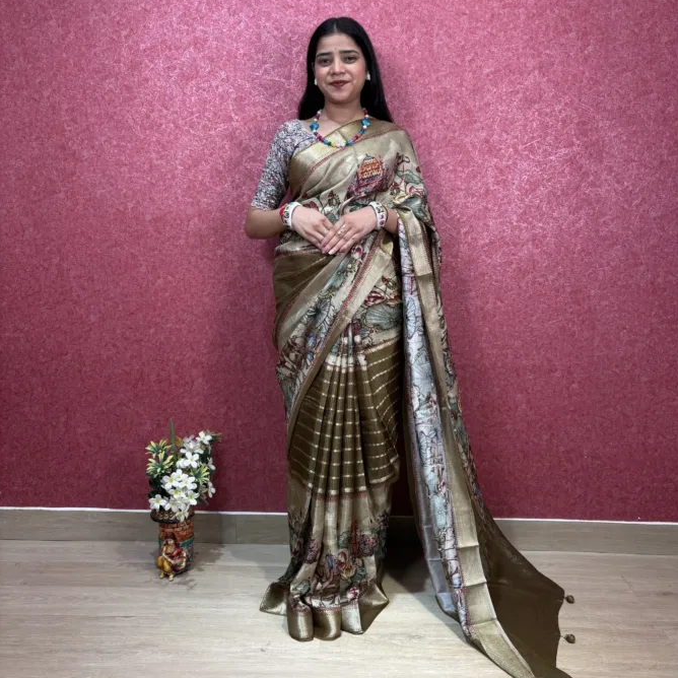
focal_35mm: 31
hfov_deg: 52.5
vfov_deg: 52.5
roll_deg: -0.2
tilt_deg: -6.4
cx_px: 342
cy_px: 315
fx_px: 687
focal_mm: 5.96
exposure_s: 1/122
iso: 32
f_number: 1.6
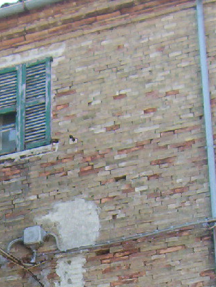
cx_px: 125
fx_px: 839
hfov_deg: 14.7
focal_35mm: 101
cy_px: 373
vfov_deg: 18.1
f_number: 2.76
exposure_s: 1/479
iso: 100
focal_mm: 5.54
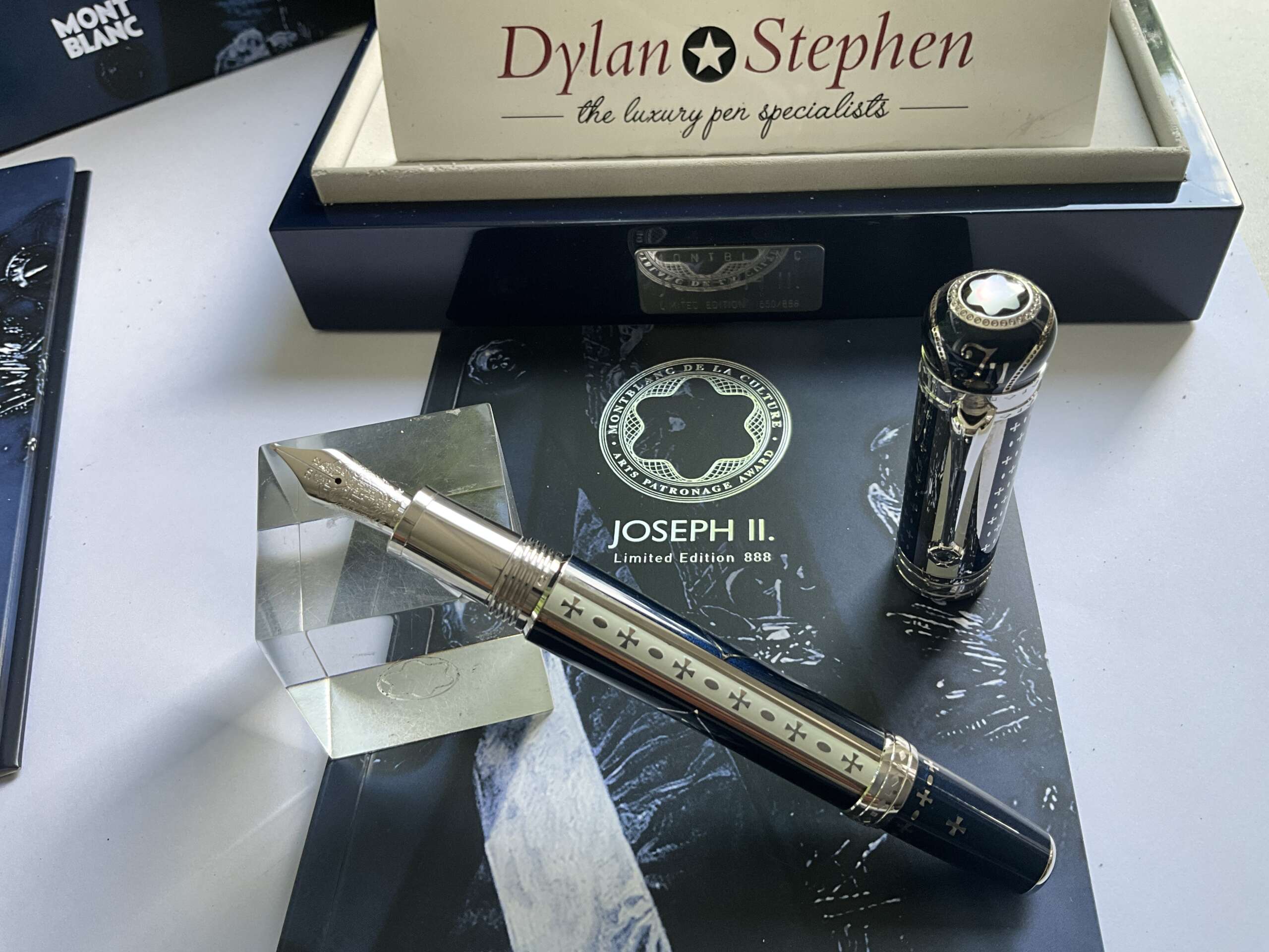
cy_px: 476
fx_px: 1063
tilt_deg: -50.5
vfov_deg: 48.2
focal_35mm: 29
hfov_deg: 61.7
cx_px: 634
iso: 50
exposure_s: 1/122
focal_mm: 3
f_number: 1.8
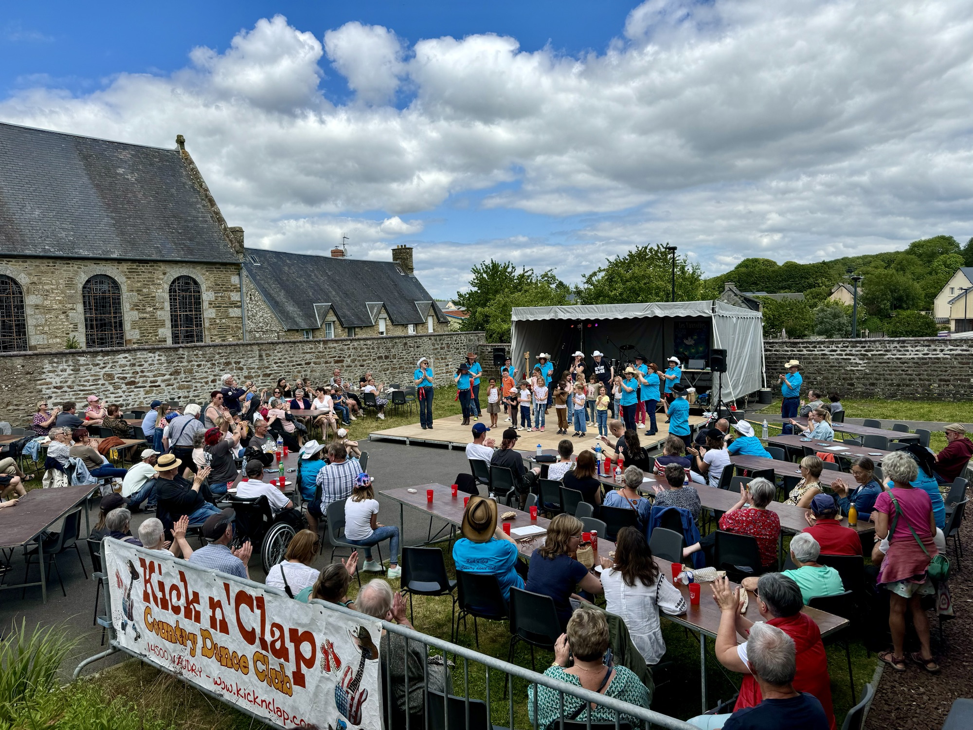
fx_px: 675
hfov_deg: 71.6
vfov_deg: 56.8
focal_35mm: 24
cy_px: 365
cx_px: 486
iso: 80
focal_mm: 6.76
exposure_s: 1/5348
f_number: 1.78
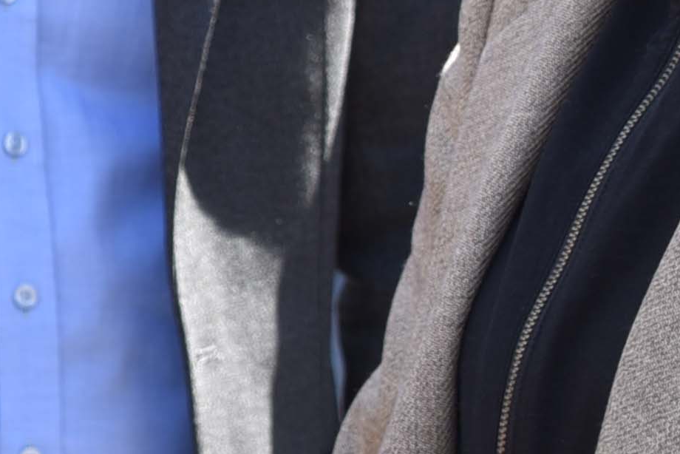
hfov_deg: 11.0
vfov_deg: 7.5
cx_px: -157
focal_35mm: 183
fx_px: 3458
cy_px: 166
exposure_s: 1/125
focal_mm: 28
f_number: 5.6
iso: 125
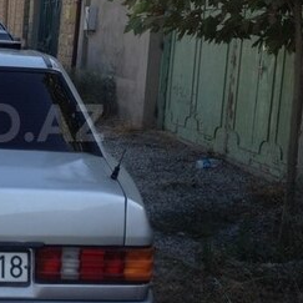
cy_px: 123
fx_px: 832
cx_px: -24
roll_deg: -0.4
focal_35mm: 84
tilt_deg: -8.7
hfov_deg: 19.8
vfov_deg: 20.6
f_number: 2.4
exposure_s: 1/569
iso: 50
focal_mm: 4.28
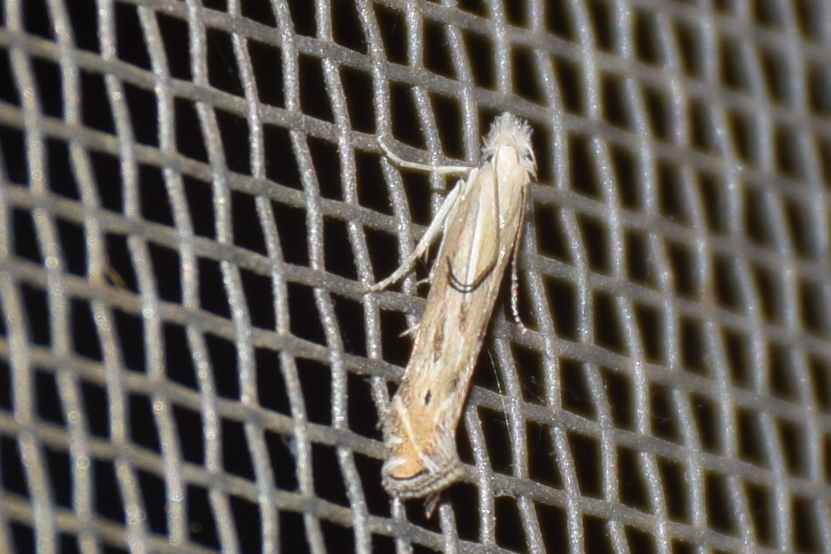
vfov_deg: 6.5
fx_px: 4847
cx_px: 416
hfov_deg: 9.8
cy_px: 277
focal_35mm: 210
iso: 100
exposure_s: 1/60
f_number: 8
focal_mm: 140
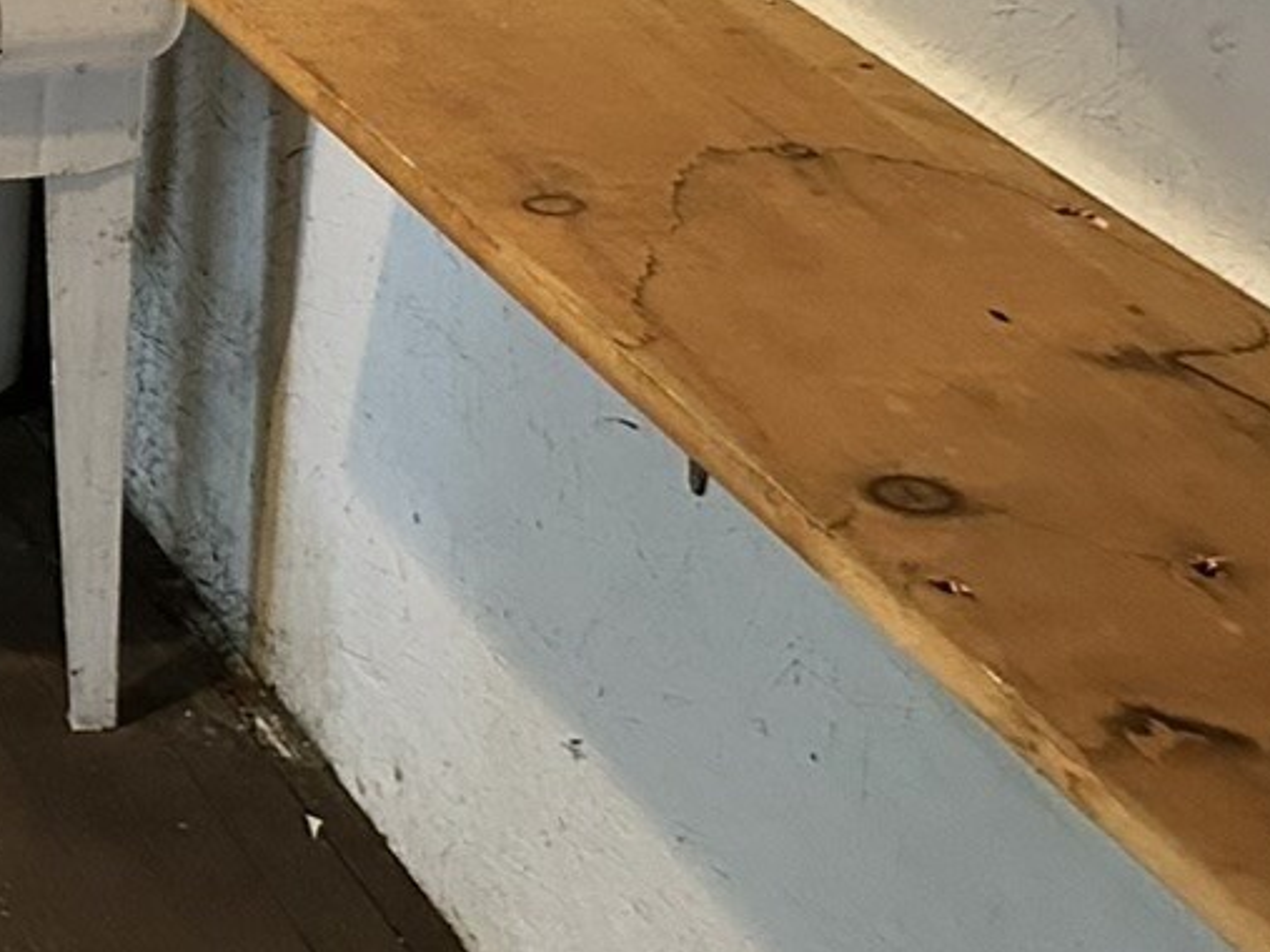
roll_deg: +1.8
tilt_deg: -19.3
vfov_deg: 14.9
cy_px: -45
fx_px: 3558
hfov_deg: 17.7
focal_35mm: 97
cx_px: -739
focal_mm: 6.86
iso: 640
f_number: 1.78
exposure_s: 1/60
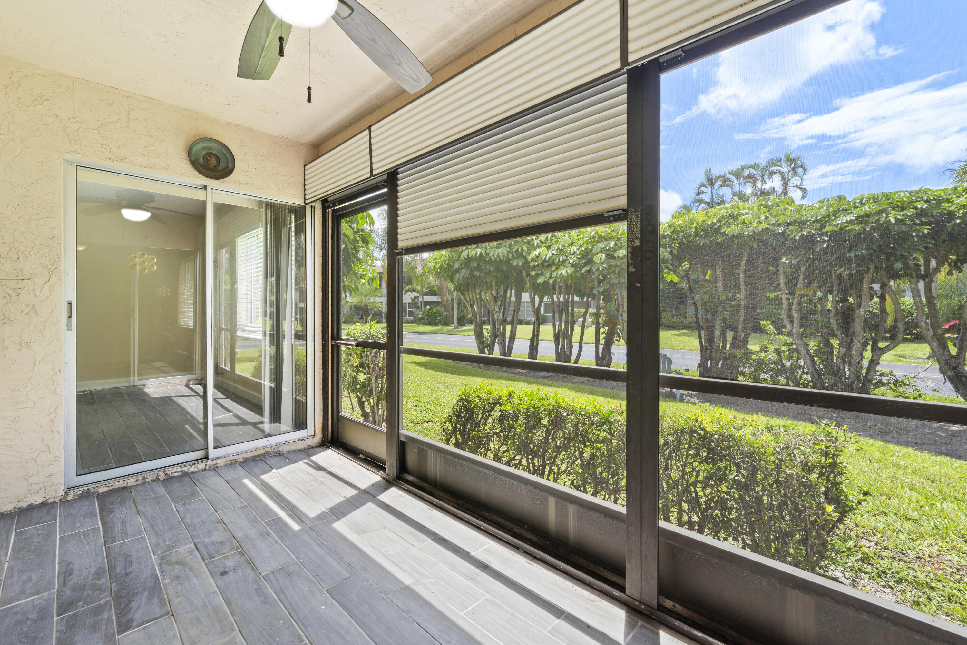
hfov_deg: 104.3
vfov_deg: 81.2
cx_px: 484
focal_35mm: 14
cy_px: 322
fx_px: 376
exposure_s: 1/25
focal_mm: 14
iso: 250
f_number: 9
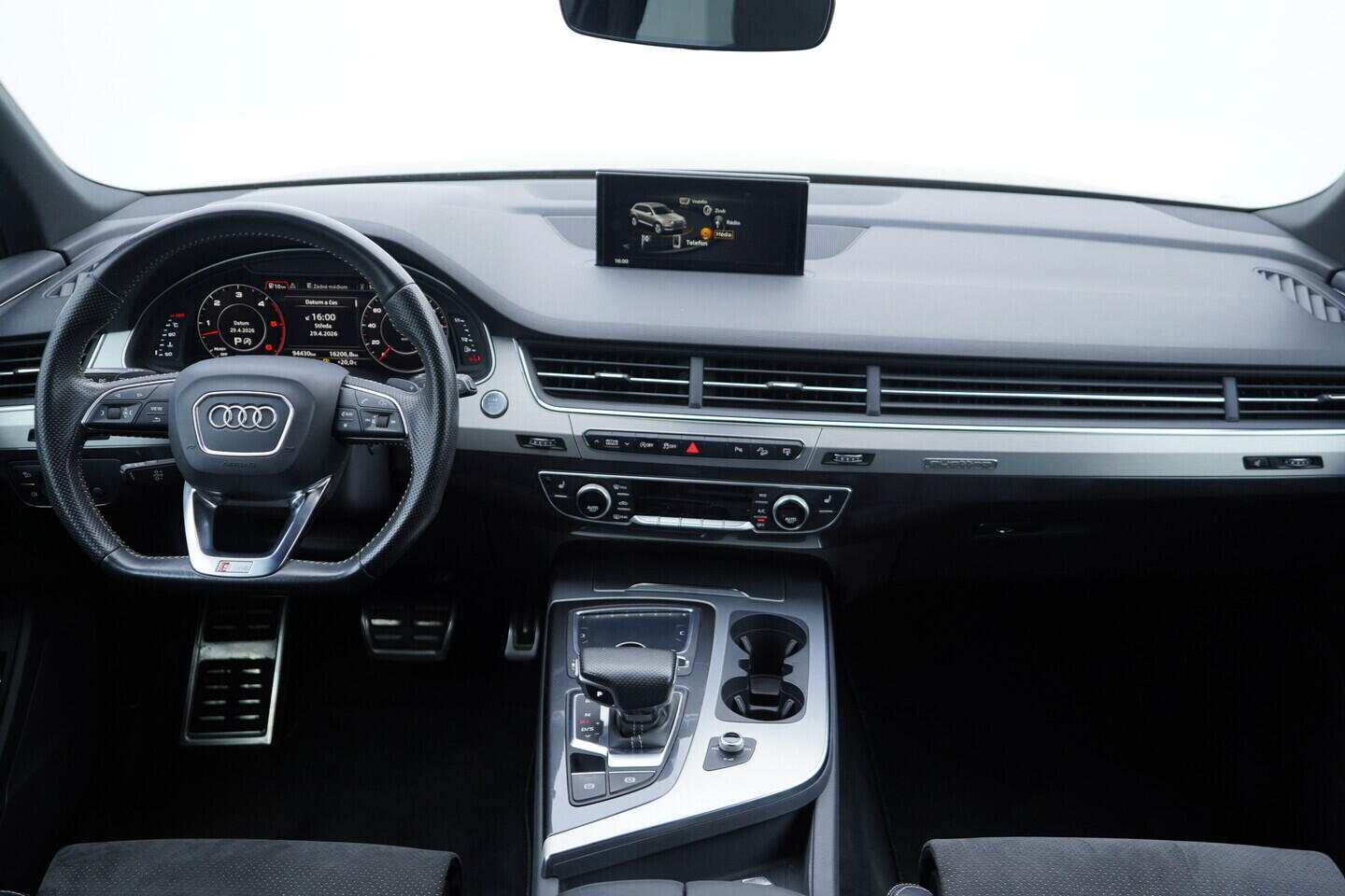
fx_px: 1345
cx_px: 672
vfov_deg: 36.9
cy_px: 448
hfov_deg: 53.1
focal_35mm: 36
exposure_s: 1/40
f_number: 2.8
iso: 160
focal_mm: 24
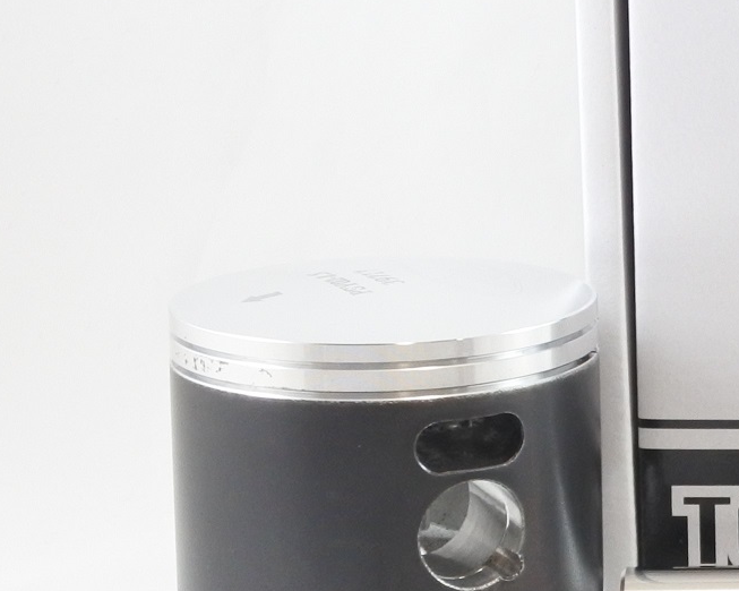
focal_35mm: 125
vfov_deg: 12.3
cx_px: 961
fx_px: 2733
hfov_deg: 14.7
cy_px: 334
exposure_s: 1/125
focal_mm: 16.8
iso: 720
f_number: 4.5
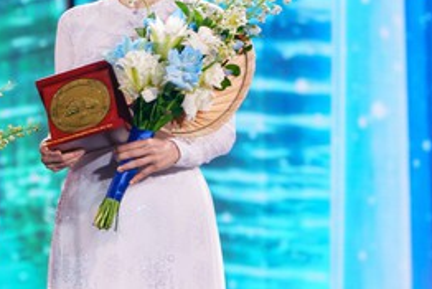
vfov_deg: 3.4
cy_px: 45
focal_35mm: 404
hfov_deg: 5.1
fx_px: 4850
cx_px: -249
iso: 1000
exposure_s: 1/200
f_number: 4.5
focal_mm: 126
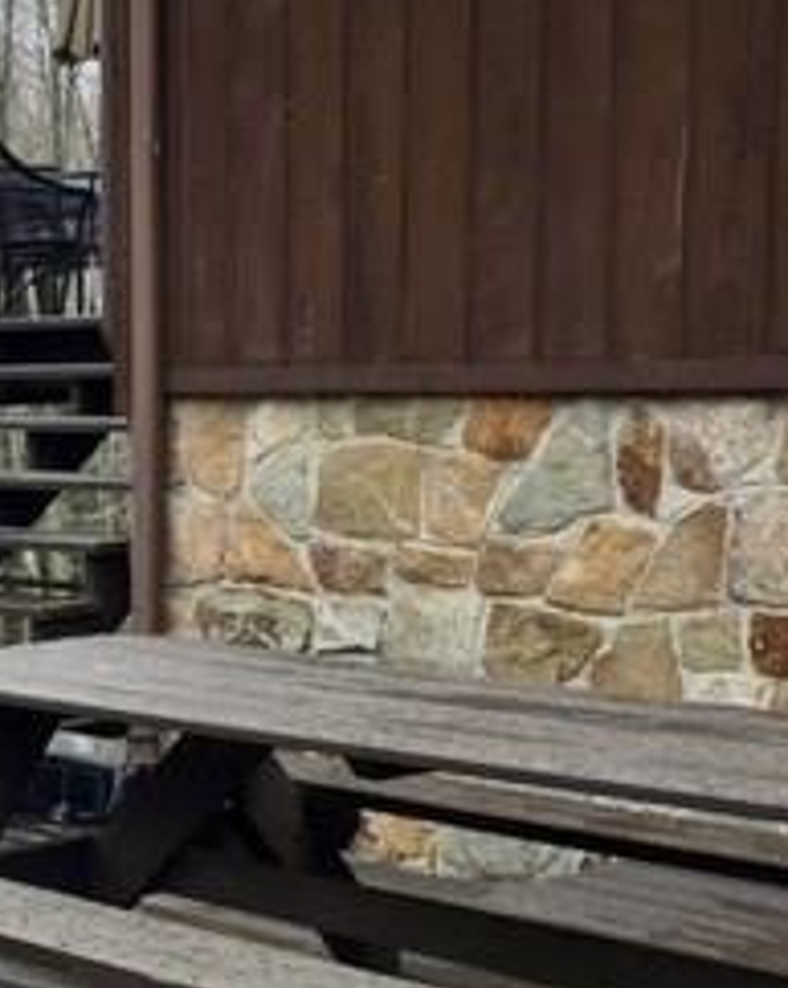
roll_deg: +1.6
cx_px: -102
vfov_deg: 25.4
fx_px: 2191
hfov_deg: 19.4
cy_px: 551
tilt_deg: -6.1
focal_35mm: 75
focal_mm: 4.15
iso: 25
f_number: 2.2
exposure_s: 1/1099
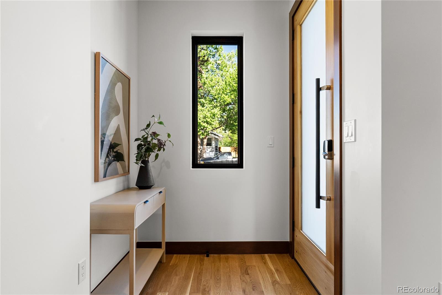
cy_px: 148
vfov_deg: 62.0
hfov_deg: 84.0
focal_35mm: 20
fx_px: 246
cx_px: 221
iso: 1250
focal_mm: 20
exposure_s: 1/8
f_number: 8
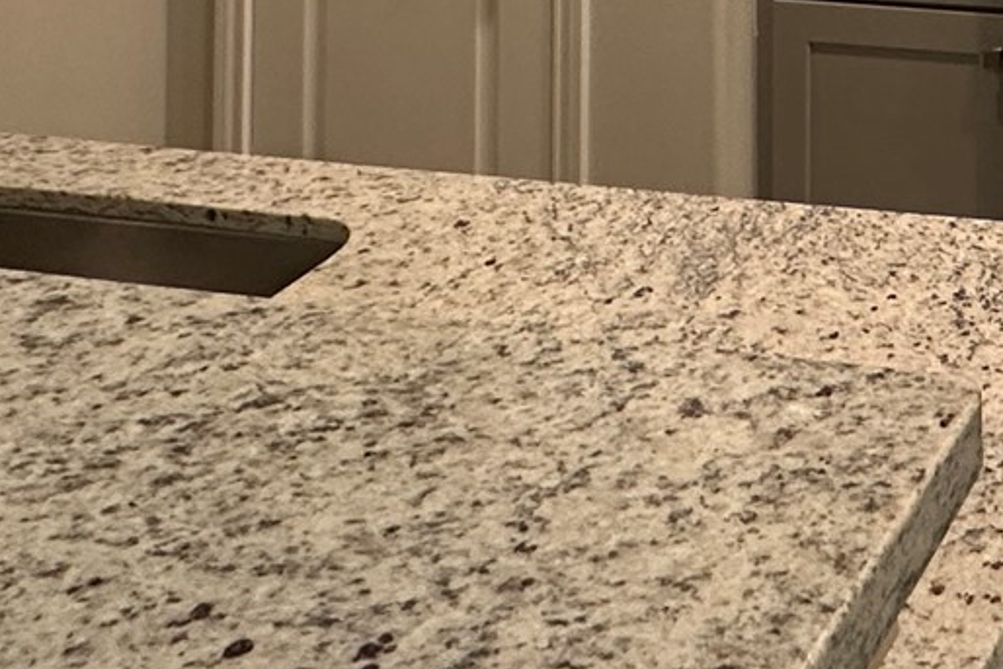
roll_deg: +0.8
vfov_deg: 17.1
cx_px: 1270
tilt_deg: +2.2
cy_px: -677
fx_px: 1616
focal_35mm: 58
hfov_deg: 28.8
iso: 160
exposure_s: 1/60
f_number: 2.2
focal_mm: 2.22
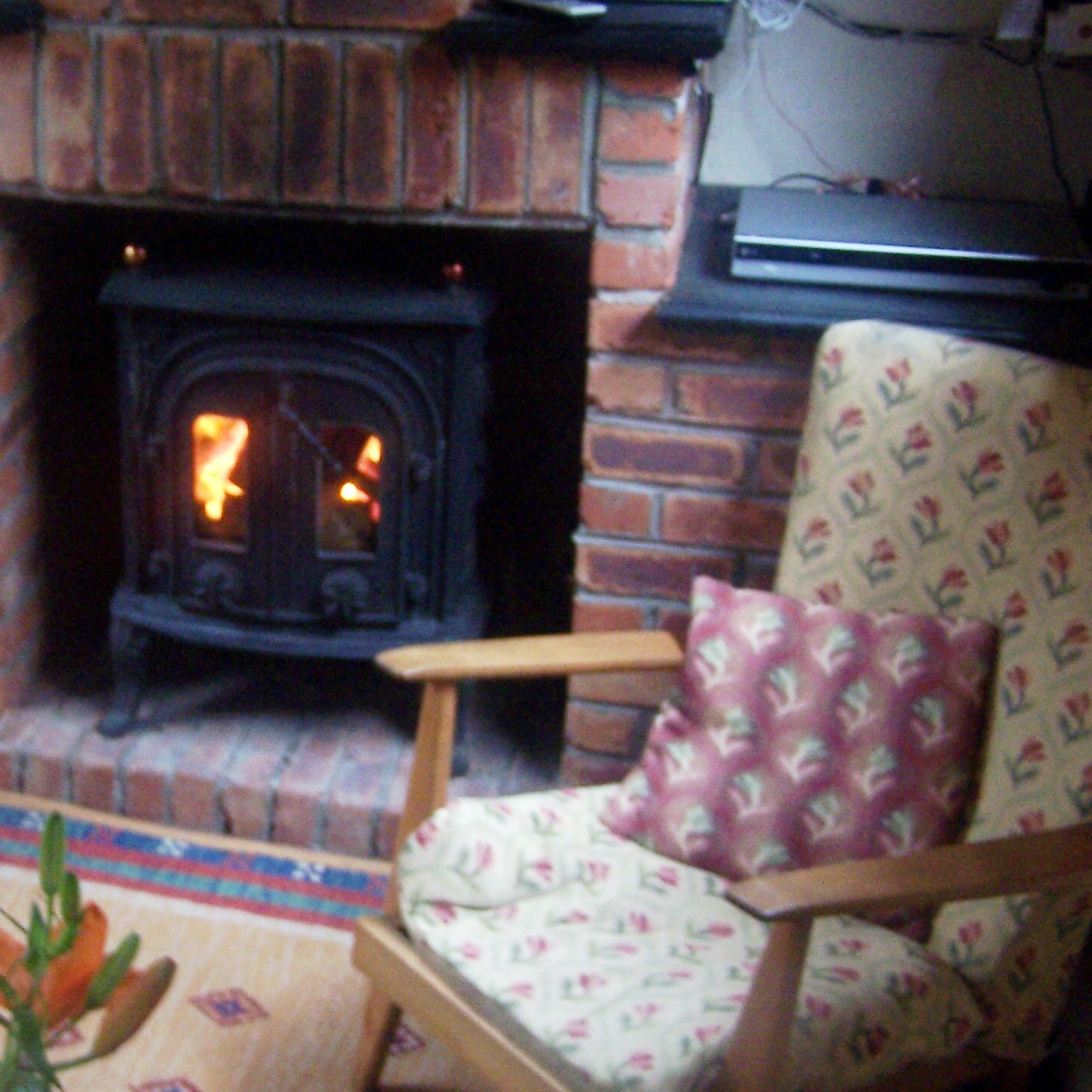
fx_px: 1927
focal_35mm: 54
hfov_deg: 31.1
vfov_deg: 31.6
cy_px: 603
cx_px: 276
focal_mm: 6.3
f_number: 2.8
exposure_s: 1/8
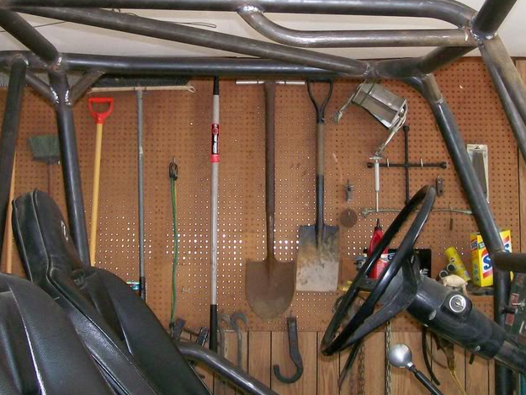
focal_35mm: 59
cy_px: 111
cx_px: 221
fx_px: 897
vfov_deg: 24.6
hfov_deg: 32.6
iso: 140
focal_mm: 6
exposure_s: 1/64
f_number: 2.7
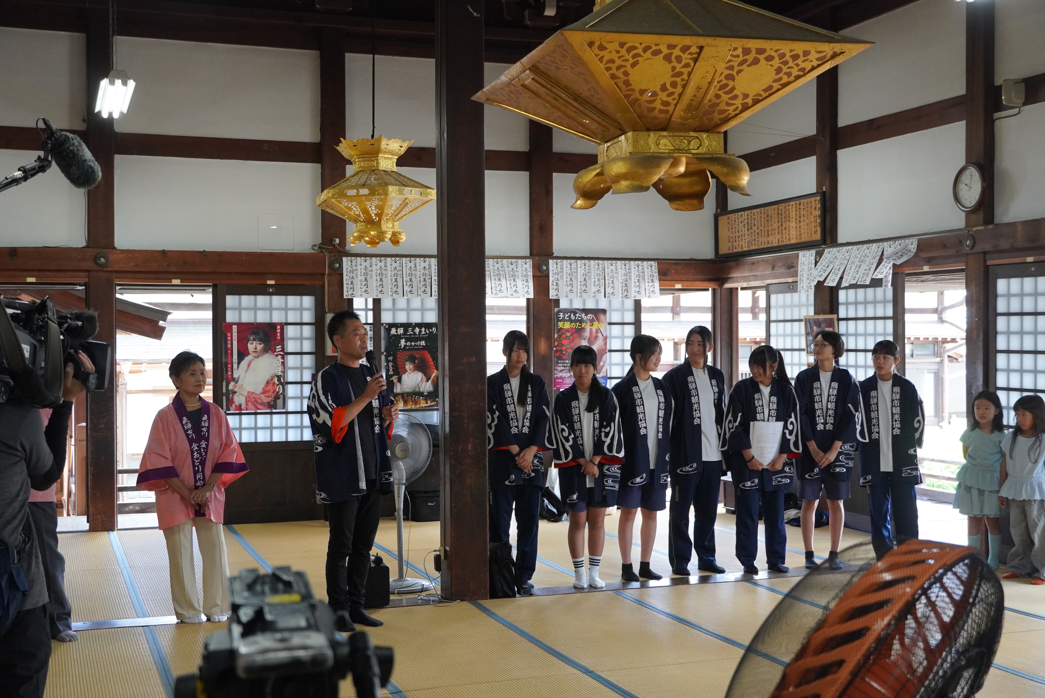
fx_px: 1380
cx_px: 520
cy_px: 356
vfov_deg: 28.4
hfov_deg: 41.5
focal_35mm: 48
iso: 2500
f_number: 4.5
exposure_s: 1/160
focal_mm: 31
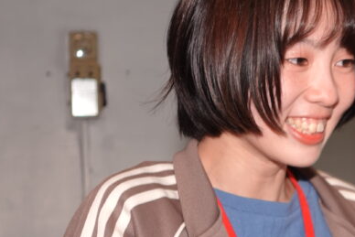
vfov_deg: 9.8
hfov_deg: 14.3
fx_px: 1381
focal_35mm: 140
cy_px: 217
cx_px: 403
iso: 80
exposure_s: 1/30
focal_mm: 19.76
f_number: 2.8
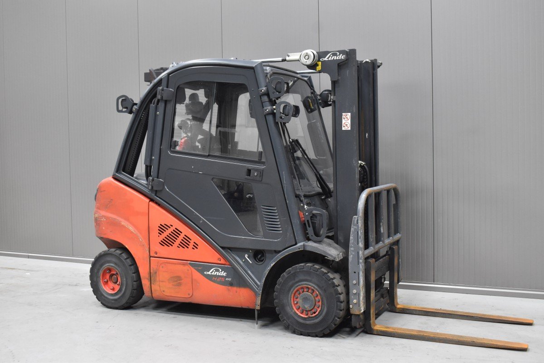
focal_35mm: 39
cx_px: 272
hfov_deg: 49.6
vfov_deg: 34.2
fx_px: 589
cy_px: 182
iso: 1250
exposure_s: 1/25
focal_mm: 26
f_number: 5.6
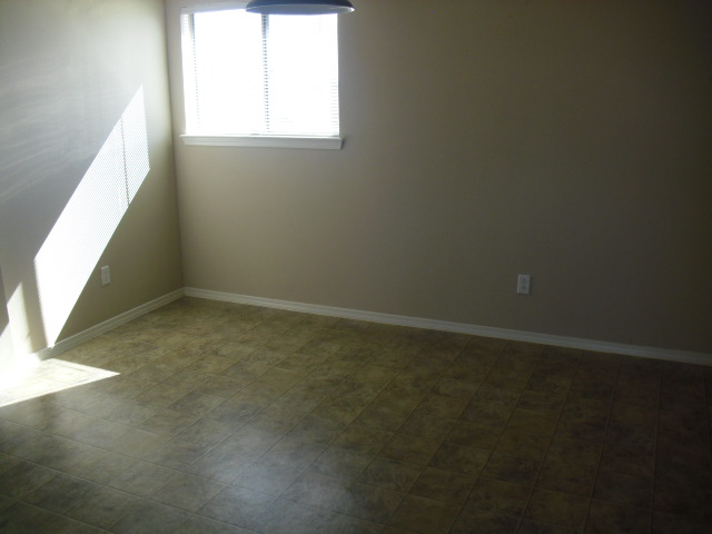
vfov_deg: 39.7
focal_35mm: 36
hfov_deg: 51.4
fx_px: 740
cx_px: 356
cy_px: 267
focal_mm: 6.3
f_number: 3.1
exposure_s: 1/80
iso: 100
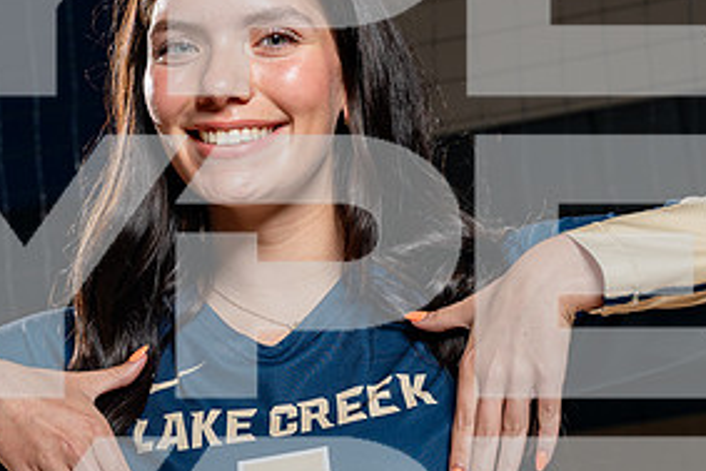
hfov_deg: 16.5
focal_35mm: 123
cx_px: 127
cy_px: 268
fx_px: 2413
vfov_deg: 11.2
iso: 100
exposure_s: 1/250
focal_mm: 60
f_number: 8
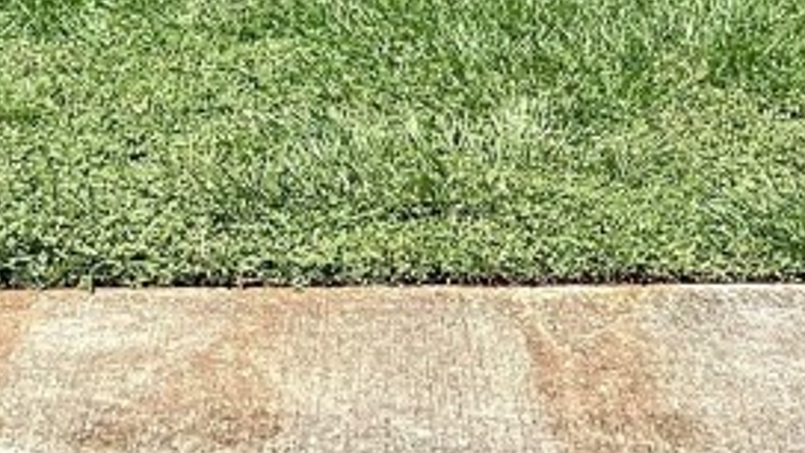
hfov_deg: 16.9
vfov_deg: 9.1
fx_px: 2711
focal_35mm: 127
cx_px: 402
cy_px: -346
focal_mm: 3.3
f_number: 2.4
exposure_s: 1/1253
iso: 25
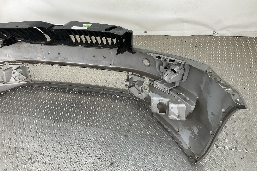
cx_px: 129
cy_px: 93
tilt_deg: -40.0
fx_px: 221
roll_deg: +9.0
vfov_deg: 42.3
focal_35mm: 31
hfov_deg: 60.3
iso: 20
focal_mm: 3
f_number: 1.8
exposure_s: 1/100
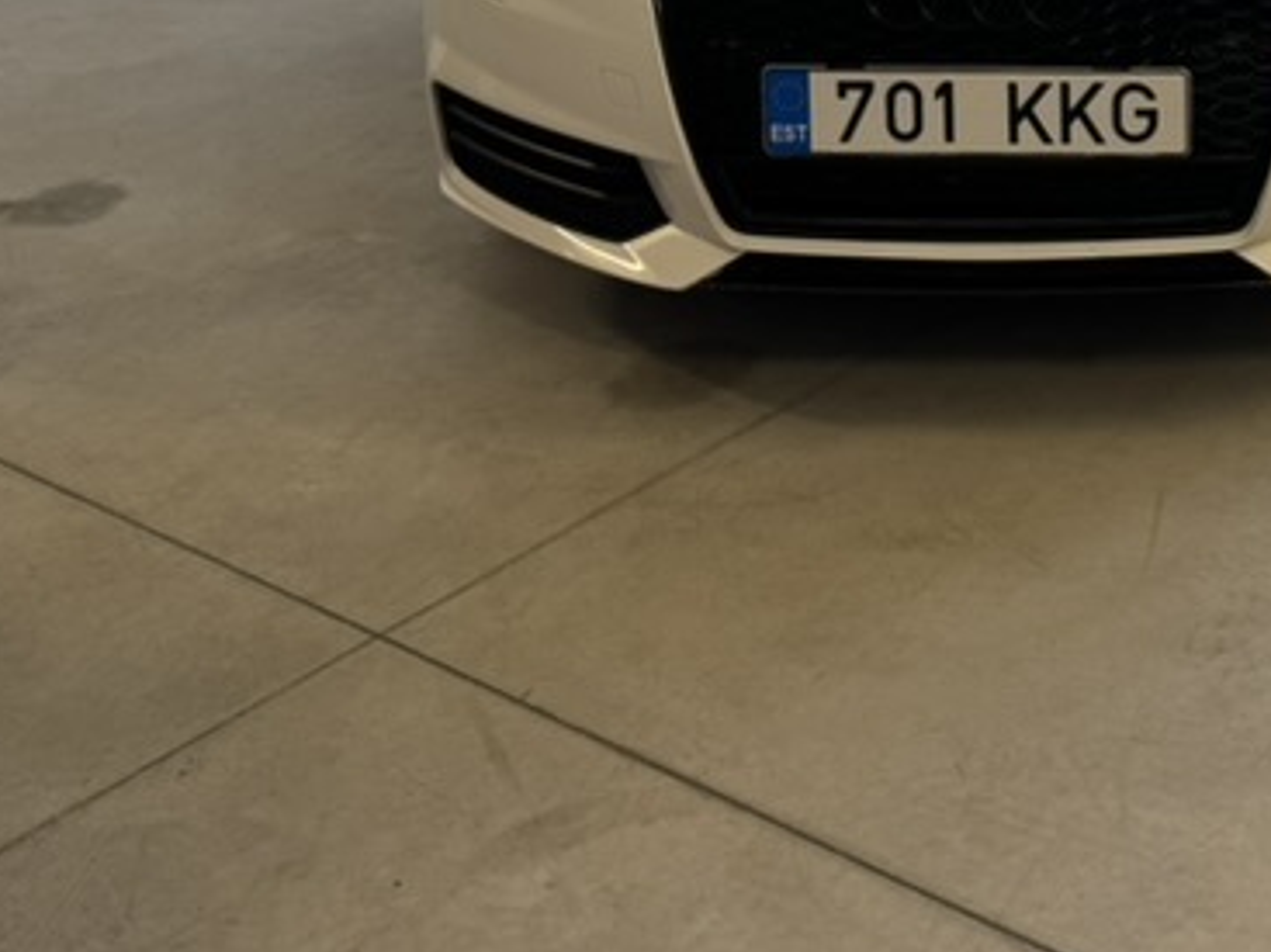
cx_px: 1306
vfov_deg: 20.8
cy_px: -118
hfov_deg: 27.2
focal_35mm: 67
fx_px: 2459
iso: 64
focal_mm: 6.76
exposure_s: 1/83
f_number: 1.78
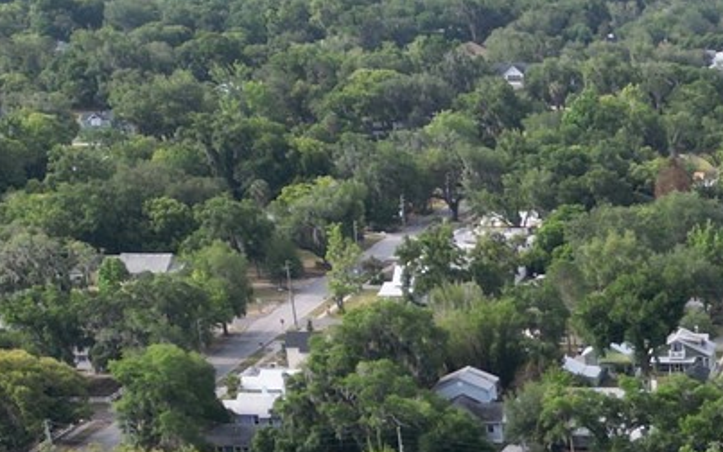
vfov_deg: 12.1
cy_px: 759
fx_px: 1990
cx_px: 1032
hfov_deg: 18.6
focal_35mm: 101
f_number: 1.7
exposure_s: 1/500
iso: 150
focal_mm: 6.72
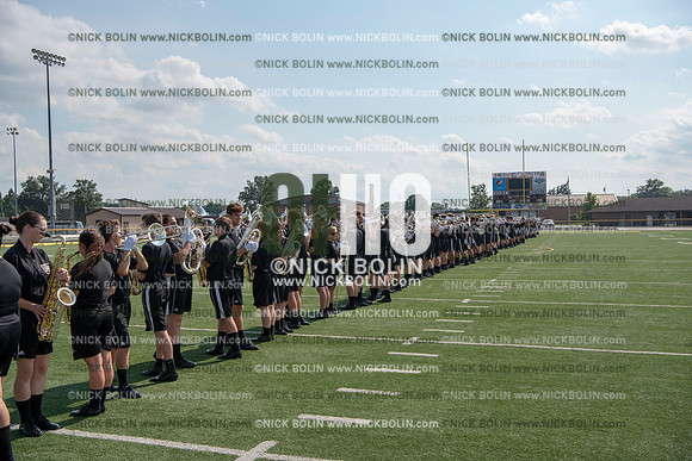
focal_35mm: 34
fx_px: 654
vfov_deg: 38.9
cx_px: 346
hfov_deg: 55.8
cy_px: 230
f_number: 5.6
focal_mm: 34
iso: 200
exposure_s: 1/1250
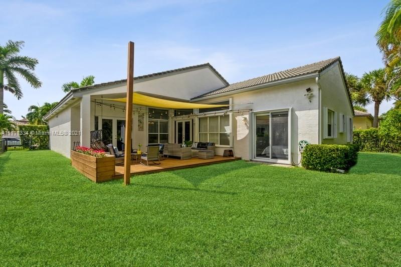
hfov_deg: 100.4
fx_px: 167
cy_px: 134
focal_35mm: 15
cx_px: 200
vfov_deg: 77.3
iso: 100
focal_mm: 10
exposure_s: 1/250
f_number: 9
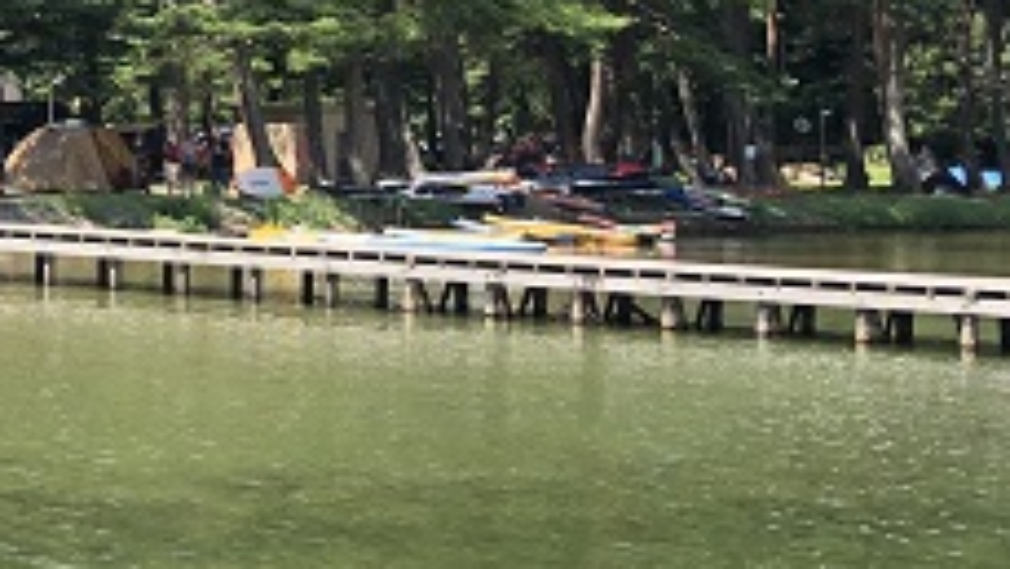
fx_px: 2572
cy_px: -154
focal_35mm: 96
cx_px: -132
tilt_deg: +5.9
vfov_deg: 12.3
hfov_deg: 21.0
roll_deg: -0.2
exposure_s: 1/750
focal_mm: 3.99
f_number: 1.8
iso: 20
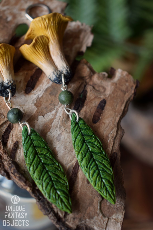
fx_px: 382
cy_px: 115
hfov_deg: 22.6
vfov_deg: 33.4
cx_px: 76
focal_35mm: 60
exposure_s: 1/80
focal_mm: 40
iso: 400
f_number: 5
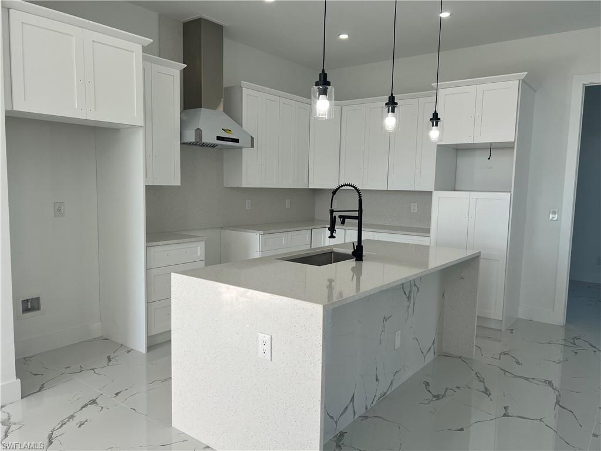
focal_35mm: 26
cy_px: 226
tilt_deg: -5.3
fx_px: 451
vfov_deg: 53.1
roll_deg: -1.5
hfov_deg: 67.3
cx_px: 300
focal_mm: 5.7
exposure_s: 1/597
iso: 50
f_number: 1.5
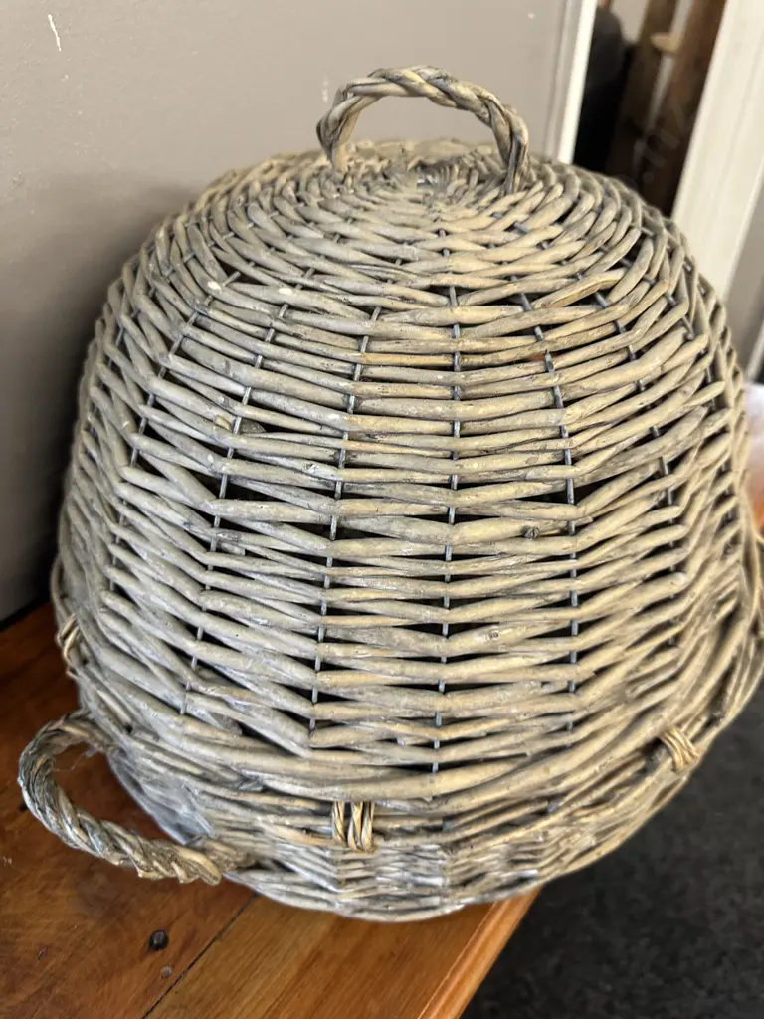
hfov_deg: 56.8
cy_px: 510
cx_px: 382
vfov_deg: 71.6
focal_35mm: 24
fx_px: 706
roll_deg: -1.7
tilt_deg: -40.5
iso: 250
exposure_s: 1/50
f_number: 1.78
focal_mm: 6.86
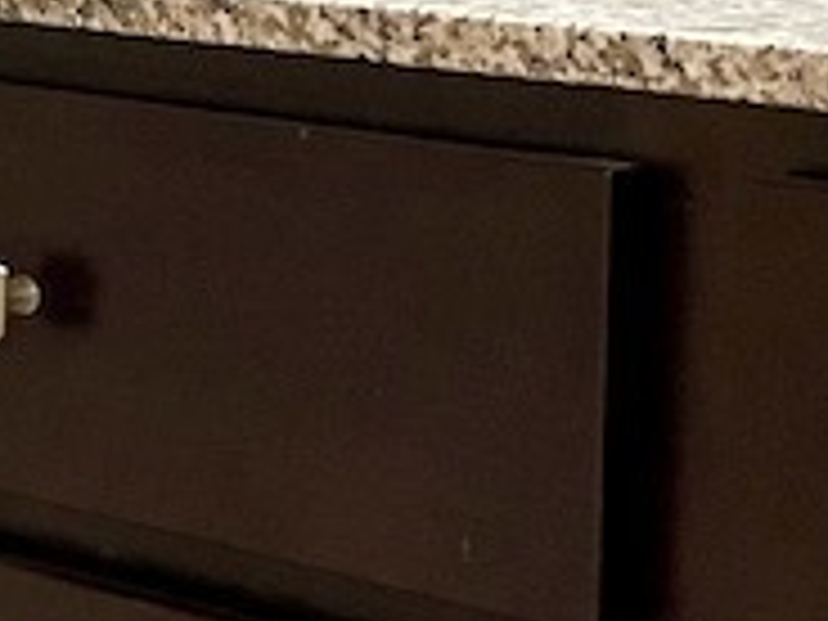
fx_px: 4066
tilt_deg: -4.2
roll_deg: -1.3
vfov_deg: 8.7
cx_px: -297
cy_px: -22
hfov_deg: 11.3
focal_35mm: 170
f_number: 1.6
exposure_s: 1/60
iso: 125
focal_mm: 4.2
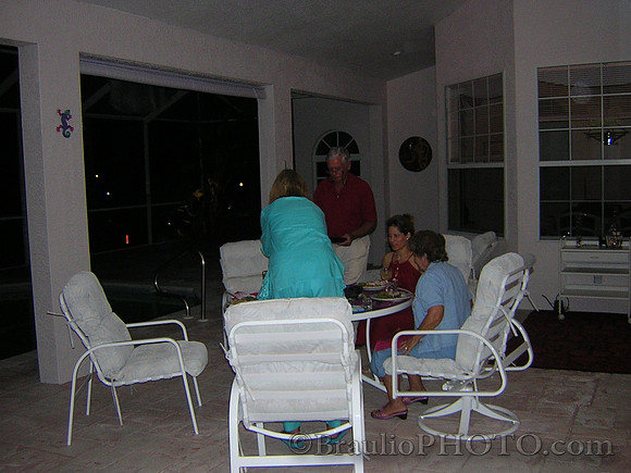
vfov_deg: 39.7
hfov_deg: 51.4
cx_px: 316
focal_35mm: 36
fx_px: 656
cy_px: 236
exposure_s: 1/60.1
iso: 231
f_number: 2.6
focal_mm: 4.7
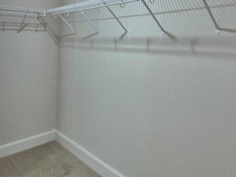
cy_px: 23
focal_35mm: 30
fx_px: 205
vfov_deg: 43.4
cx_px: 140
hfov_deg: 59.5
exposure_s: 1/30
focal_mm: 10
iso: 450
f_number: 4.5
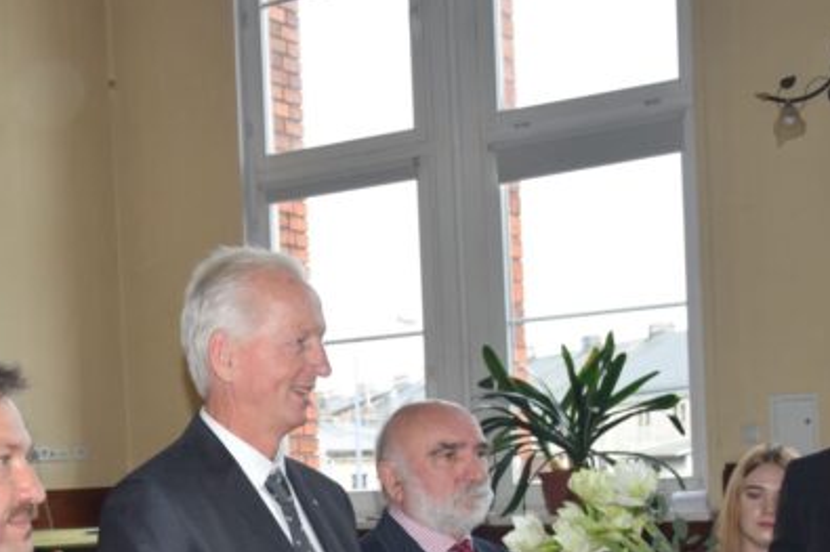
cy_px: 527
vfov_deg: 18.3
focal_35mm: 73
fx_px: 1682
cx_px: 269
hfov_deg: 27.5
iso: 800
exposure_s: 1/100
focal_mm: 25
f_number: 5
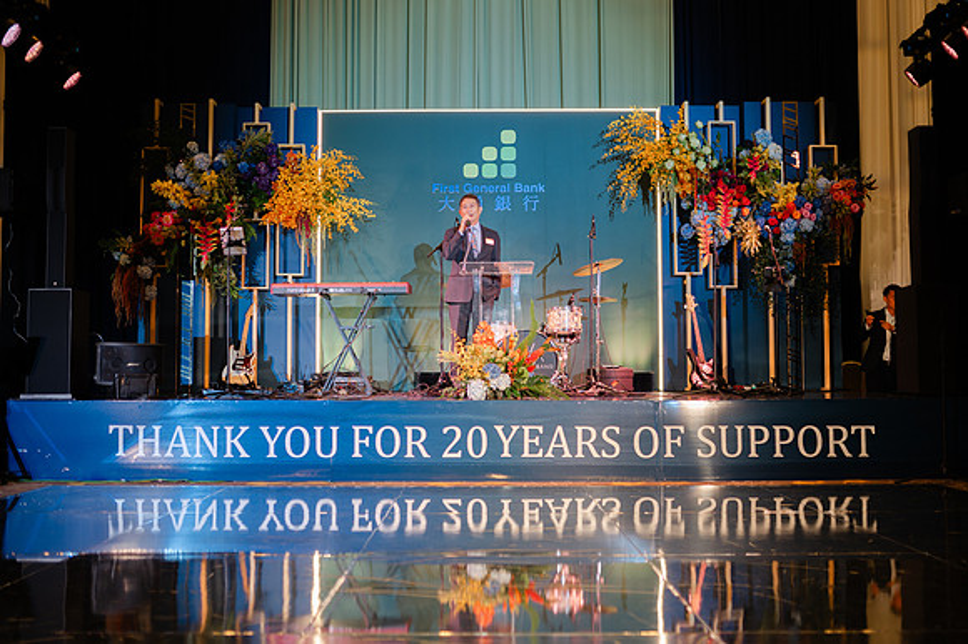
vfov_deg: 37.1
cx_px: 484
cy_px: 322
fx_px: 959
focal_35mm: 36
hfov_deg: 53.6
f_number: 1.4
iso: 200
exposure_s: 1/200
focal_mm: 35
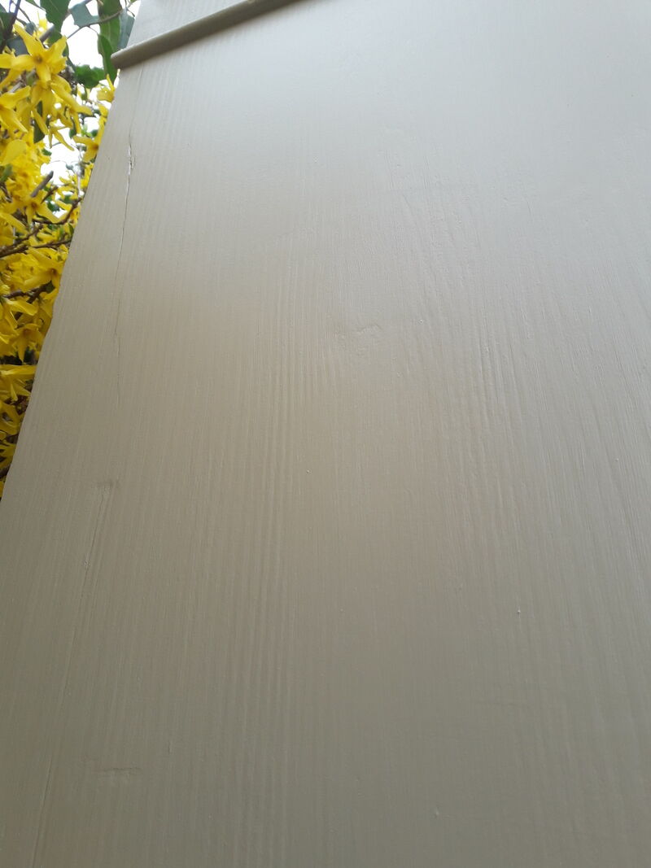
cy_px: 434
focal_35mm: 28
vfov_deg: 63.4
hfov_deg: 49.7
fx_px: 702
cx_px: 326
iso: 40
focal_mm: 3.7
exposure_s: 1/378
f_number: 1.9
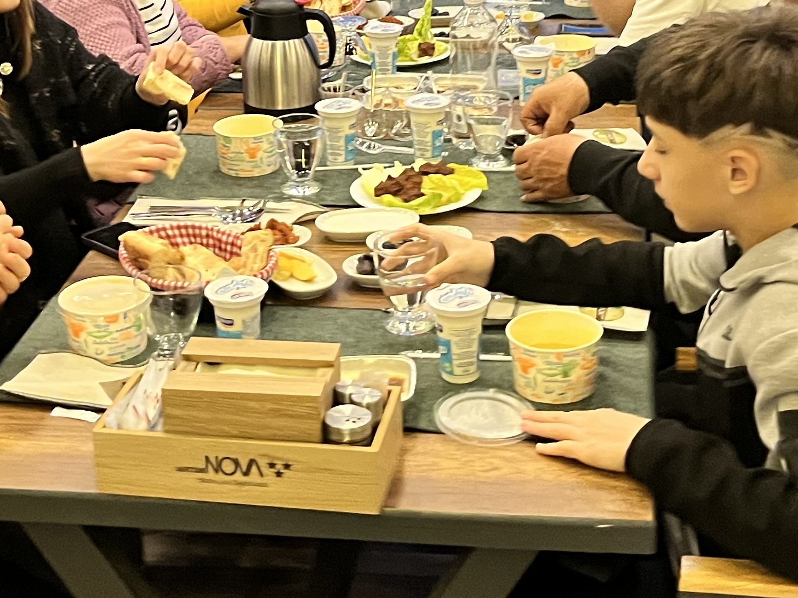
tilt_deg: -18.4
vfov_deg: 20.1
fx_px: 1660
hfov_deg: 27.0
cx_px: 367
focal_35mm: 72
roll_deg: +3.3
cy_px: 71
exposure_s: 1/33
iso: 400
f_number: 1.6
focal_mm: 5.1
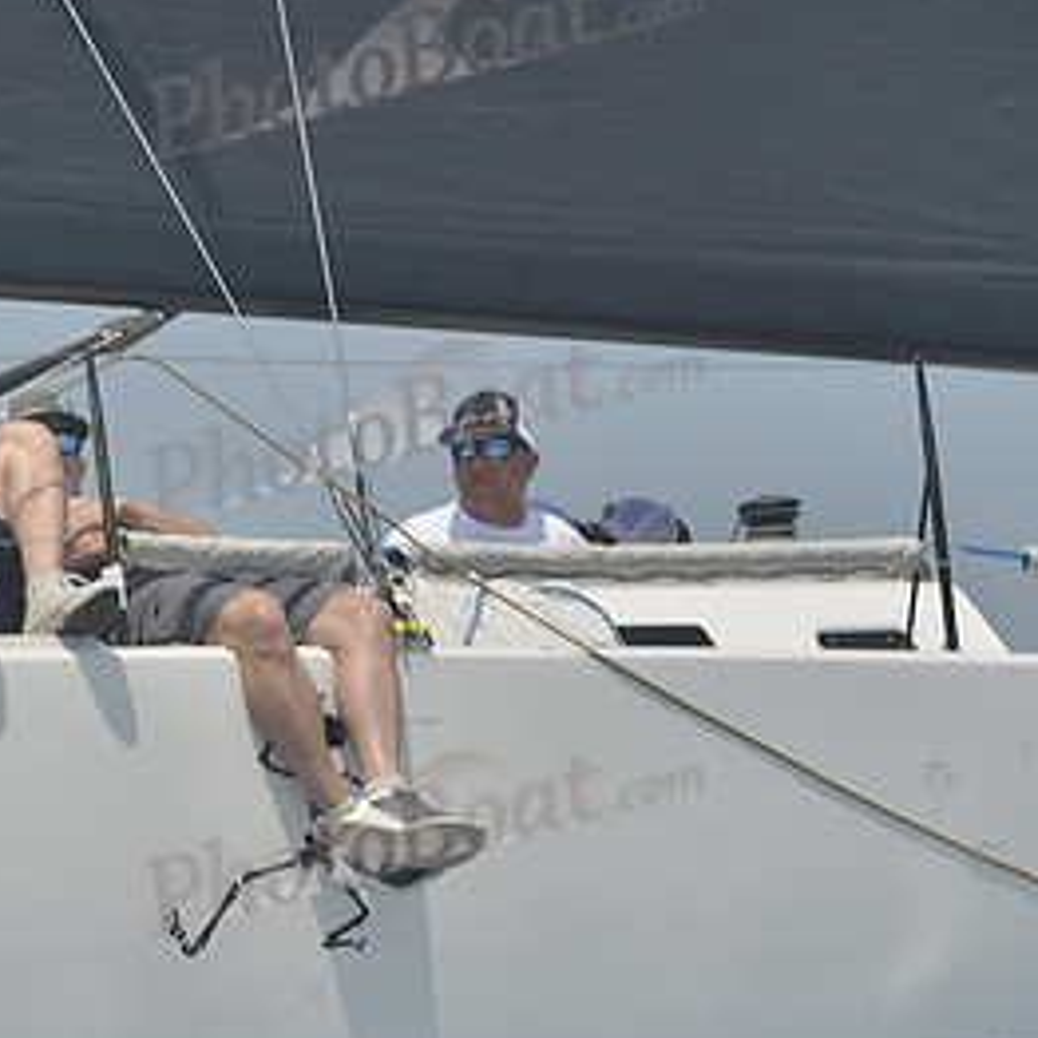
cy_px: 683
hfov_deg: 3.3
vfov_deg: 3.3
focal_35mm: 527
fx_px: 17879
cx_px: -55
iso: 280
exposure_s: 1/1000
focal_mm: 280
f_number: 9
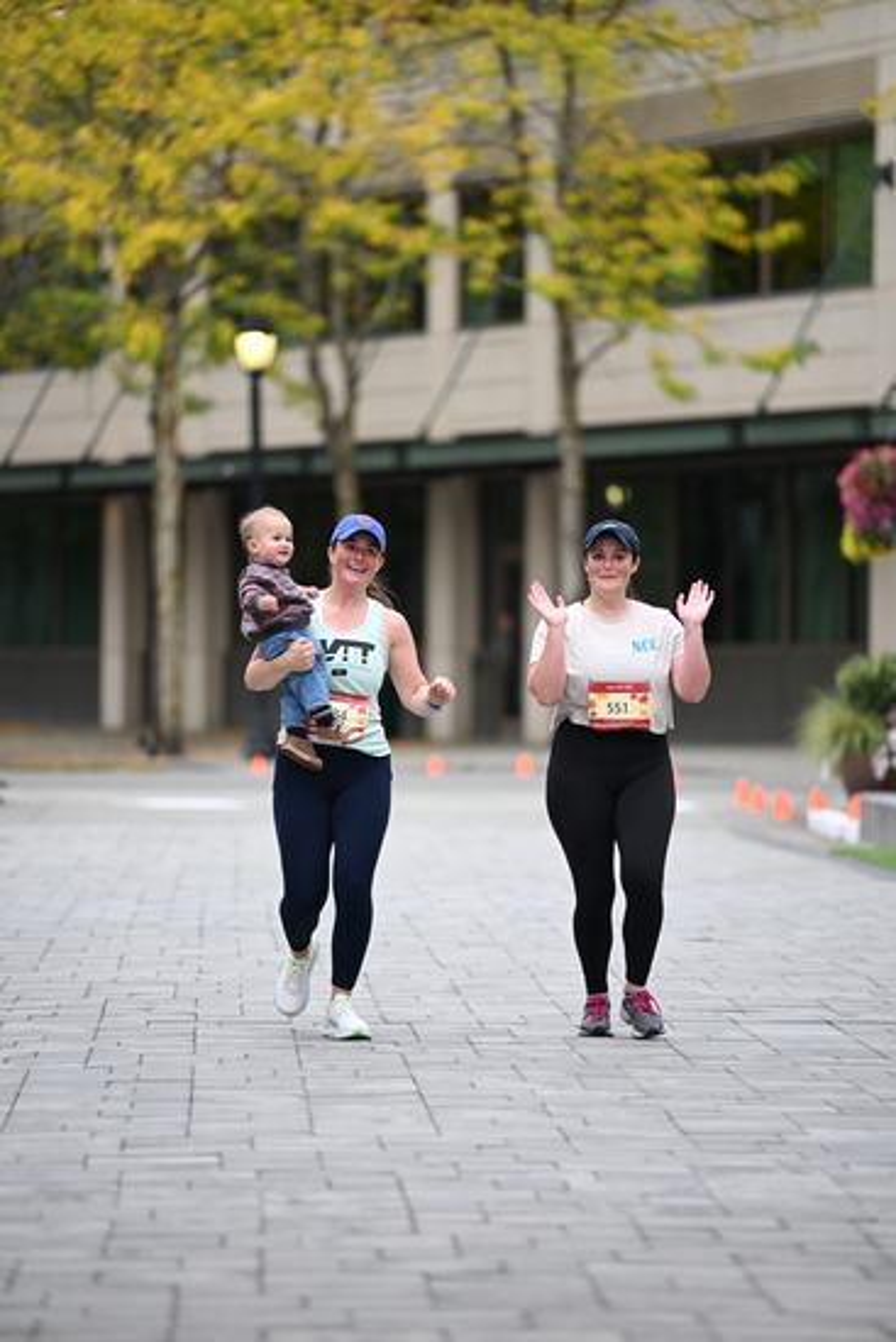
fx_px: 7461
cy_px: 671
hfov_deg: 6.9
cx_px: 448
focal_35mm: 200
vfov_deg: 10.3
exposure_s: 1/1600
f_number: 2.8
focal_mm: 200
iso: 640
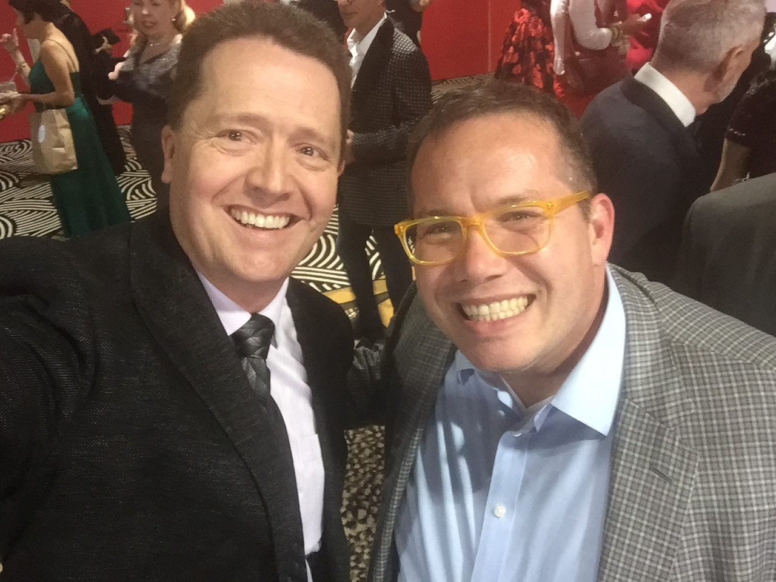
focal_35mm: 31
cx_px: 388
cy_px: 291
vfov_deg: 45.4
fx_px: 695
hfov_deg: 58.4
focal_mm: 2.65
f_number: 2.2
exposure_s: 1/30
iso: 200
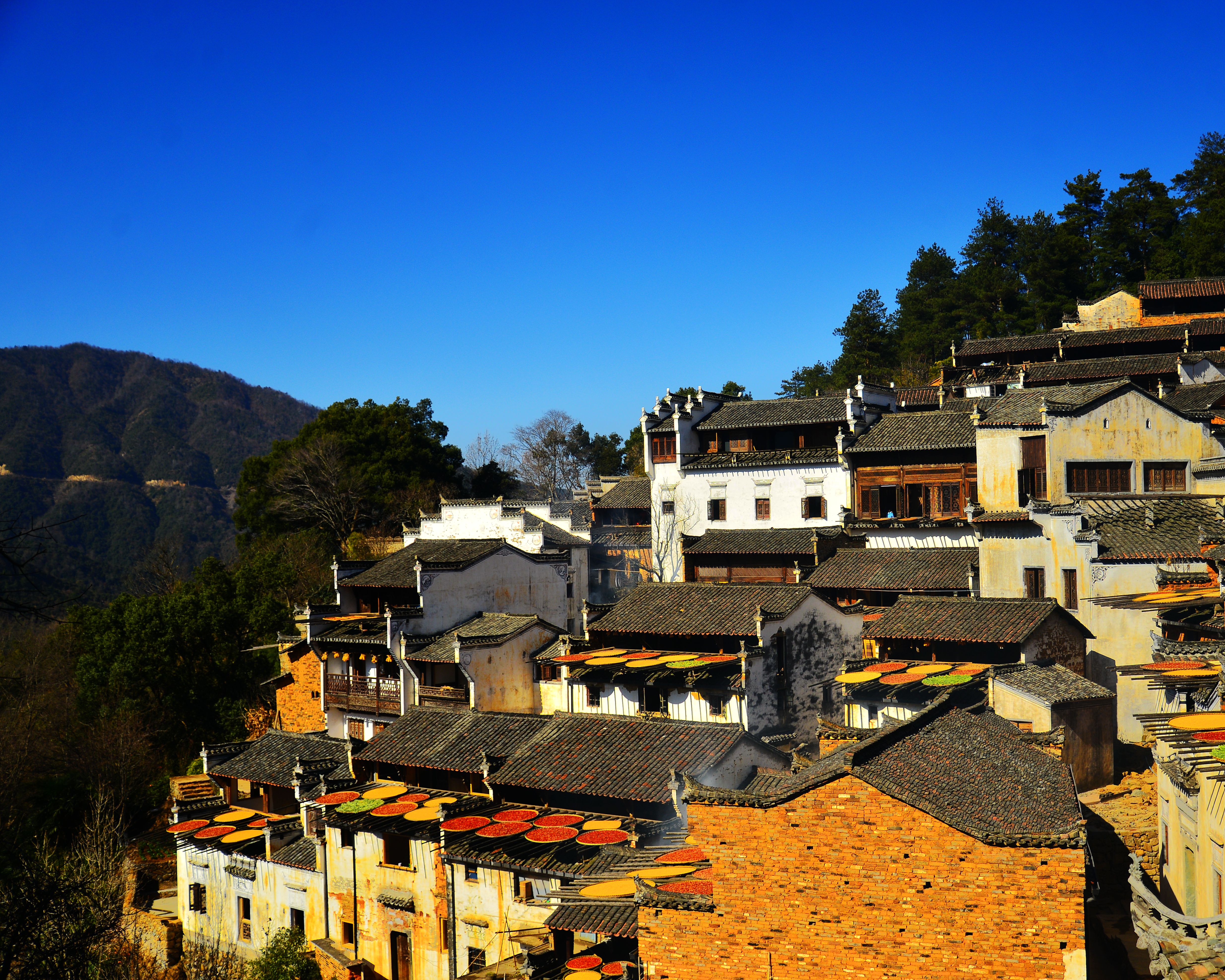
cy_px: 499
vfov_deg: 38.2
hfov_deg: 46.6
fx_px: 1414
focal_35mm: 39
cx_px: 728
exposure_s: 1/1250
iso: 200
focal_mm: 34
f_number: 4.5
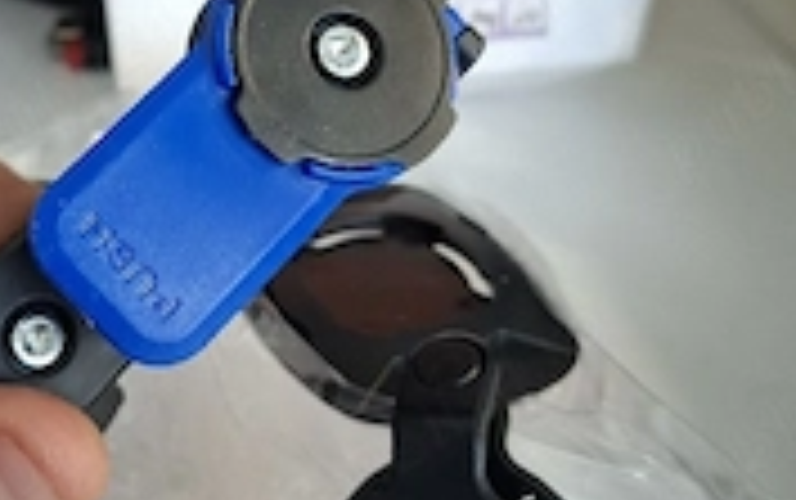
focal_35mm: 55
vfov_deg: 23.3
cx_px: 198
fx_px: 1194
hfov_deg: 36.0
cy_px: 117
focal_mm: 5.54
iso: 400
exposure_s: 1/33
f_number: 1.8
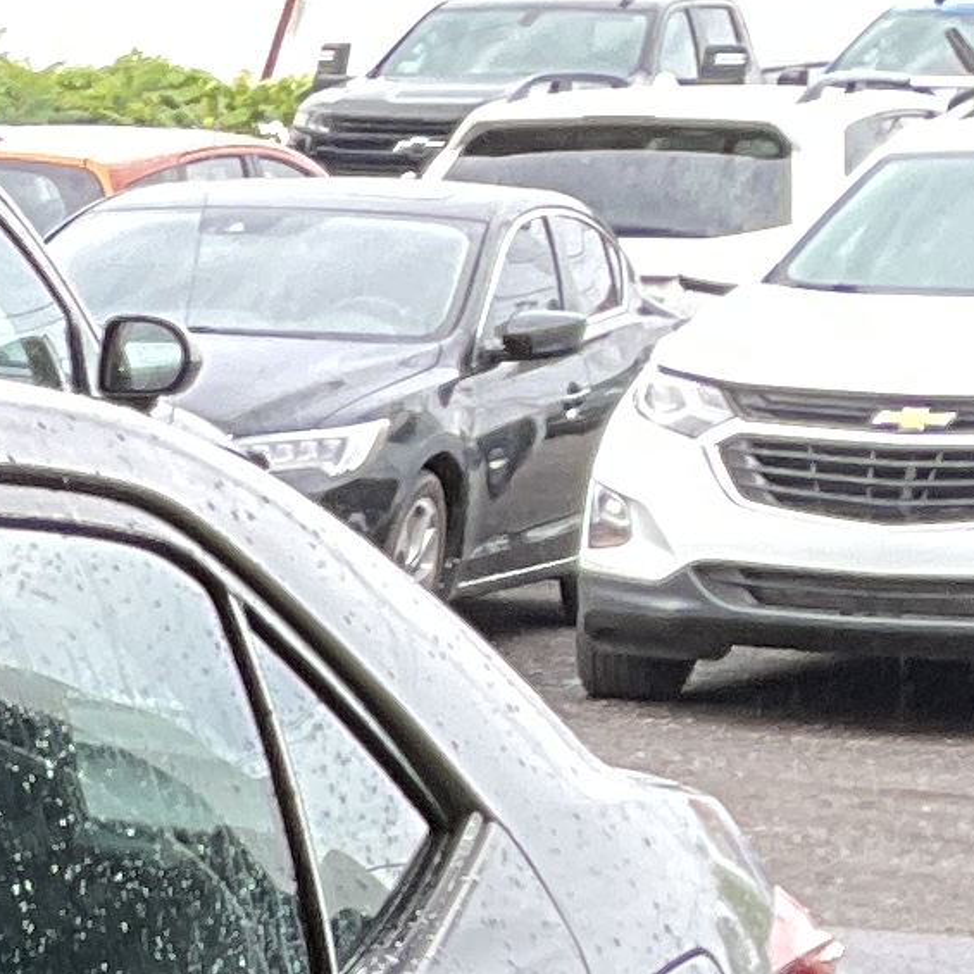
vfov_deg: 8.8
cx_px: -2393
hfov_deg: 7.7
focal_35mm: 183
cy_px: 2146
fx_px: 5826
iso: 40
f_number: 1.8
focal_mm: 3
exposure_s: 1/120
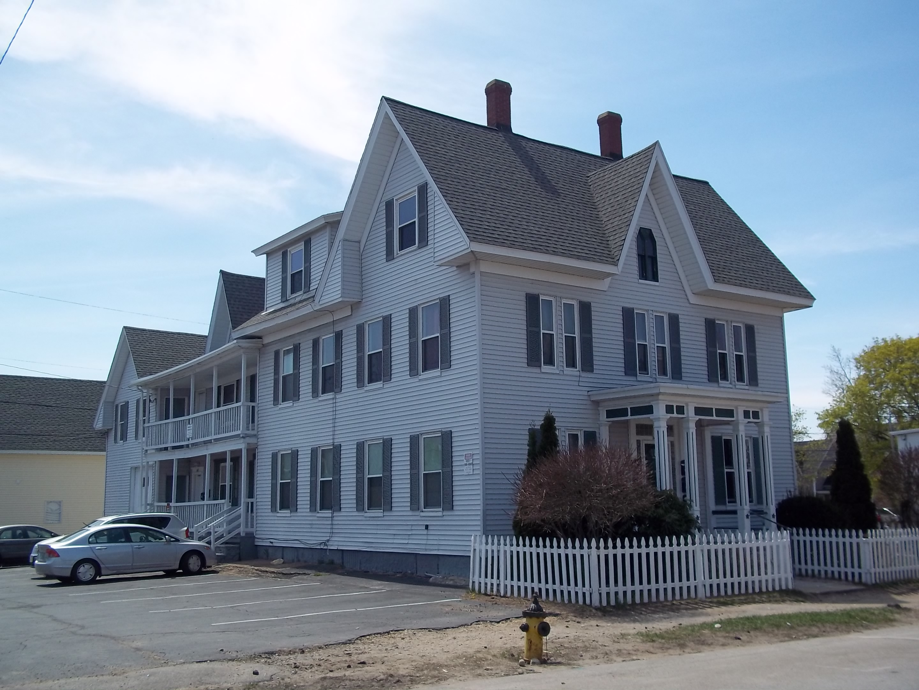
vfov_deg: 39.7
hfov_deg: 51.4
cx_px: 460
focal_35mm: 36
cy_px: 345
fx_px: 956
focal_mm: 6.5
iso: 80
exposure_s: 1/200
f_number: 8
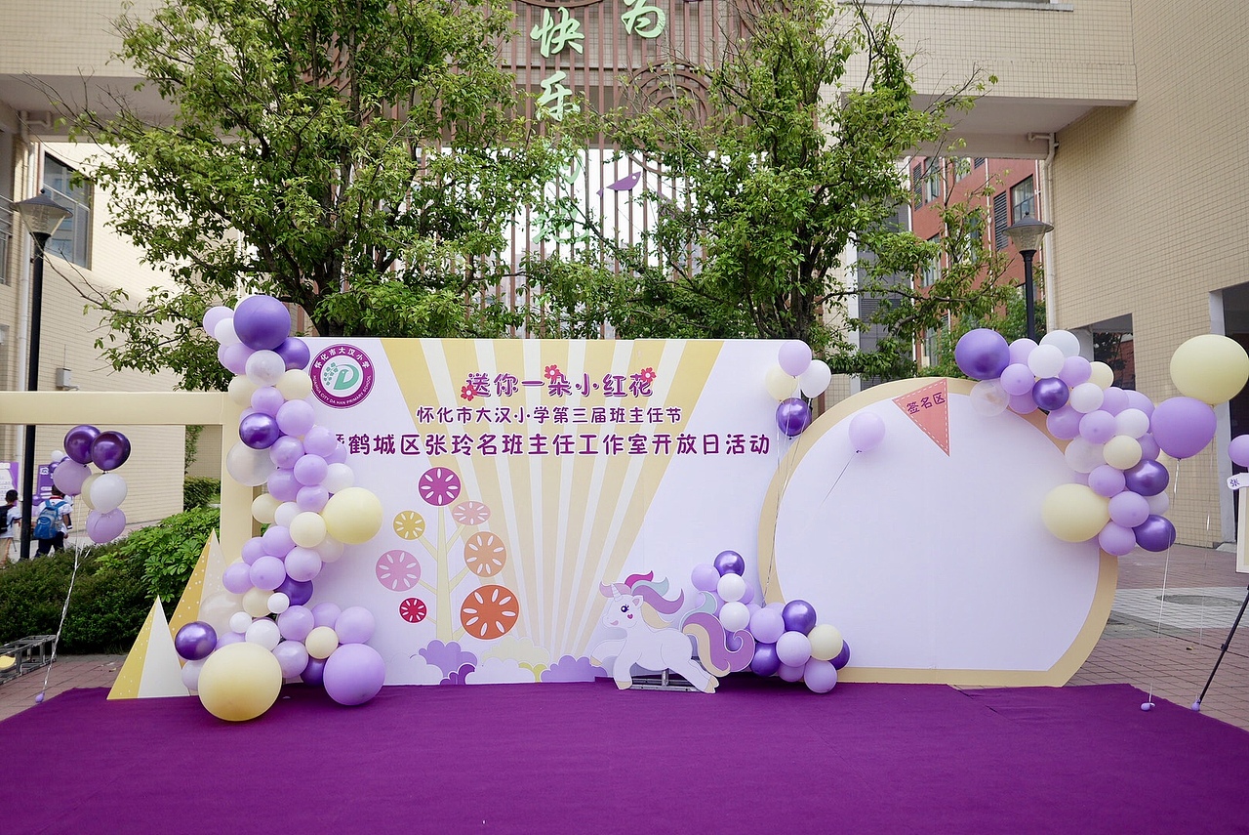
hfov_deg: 73.7
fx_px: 833
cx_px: 624
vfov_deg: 53.2
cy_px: 418
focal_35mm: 24
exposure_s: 1/3200
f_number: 1.4
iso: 250
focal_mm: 24
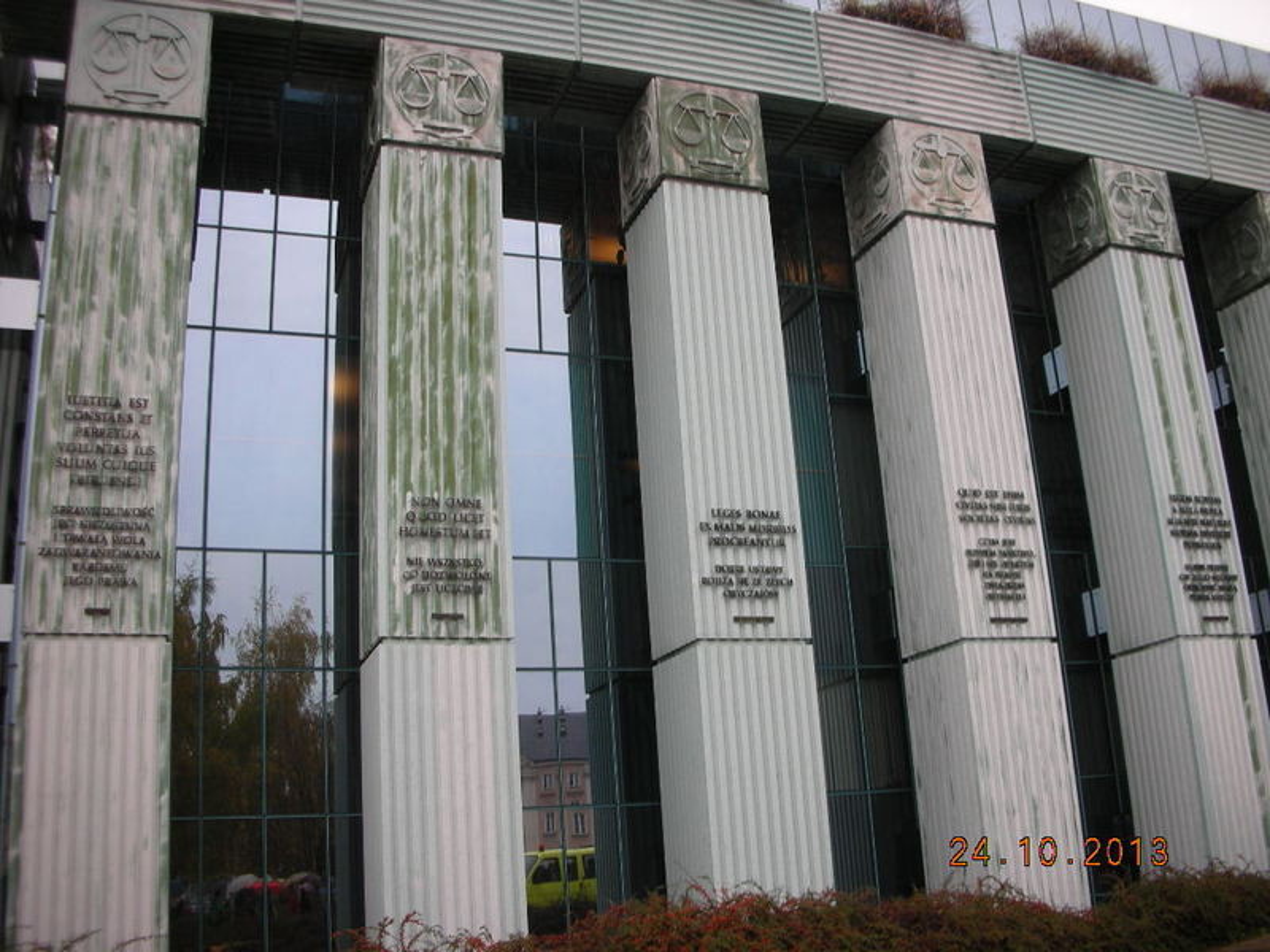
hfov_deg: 52.6
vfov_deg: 40.7
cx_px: 635
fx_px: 1284
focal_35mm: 35
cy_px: 476
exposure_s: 1/140
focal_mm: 5.8
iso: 50
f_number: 3
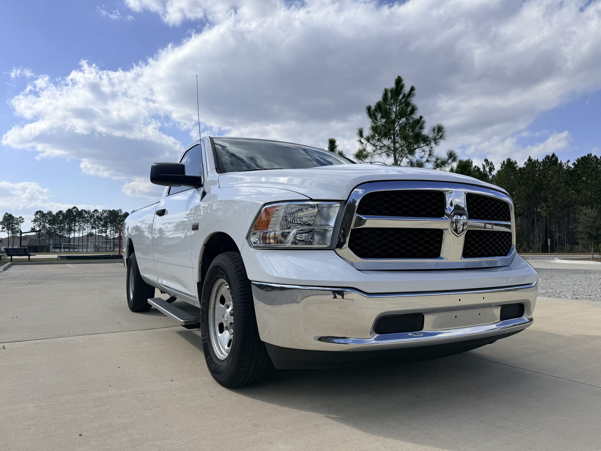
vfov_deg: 56.8
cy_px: 226
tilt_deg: +3.1
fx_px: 417
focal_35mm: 24
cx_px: 300
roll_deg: +0.3
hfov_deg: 71.6
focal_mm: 6.76
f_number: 1.78
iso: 80
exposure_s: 1/8130
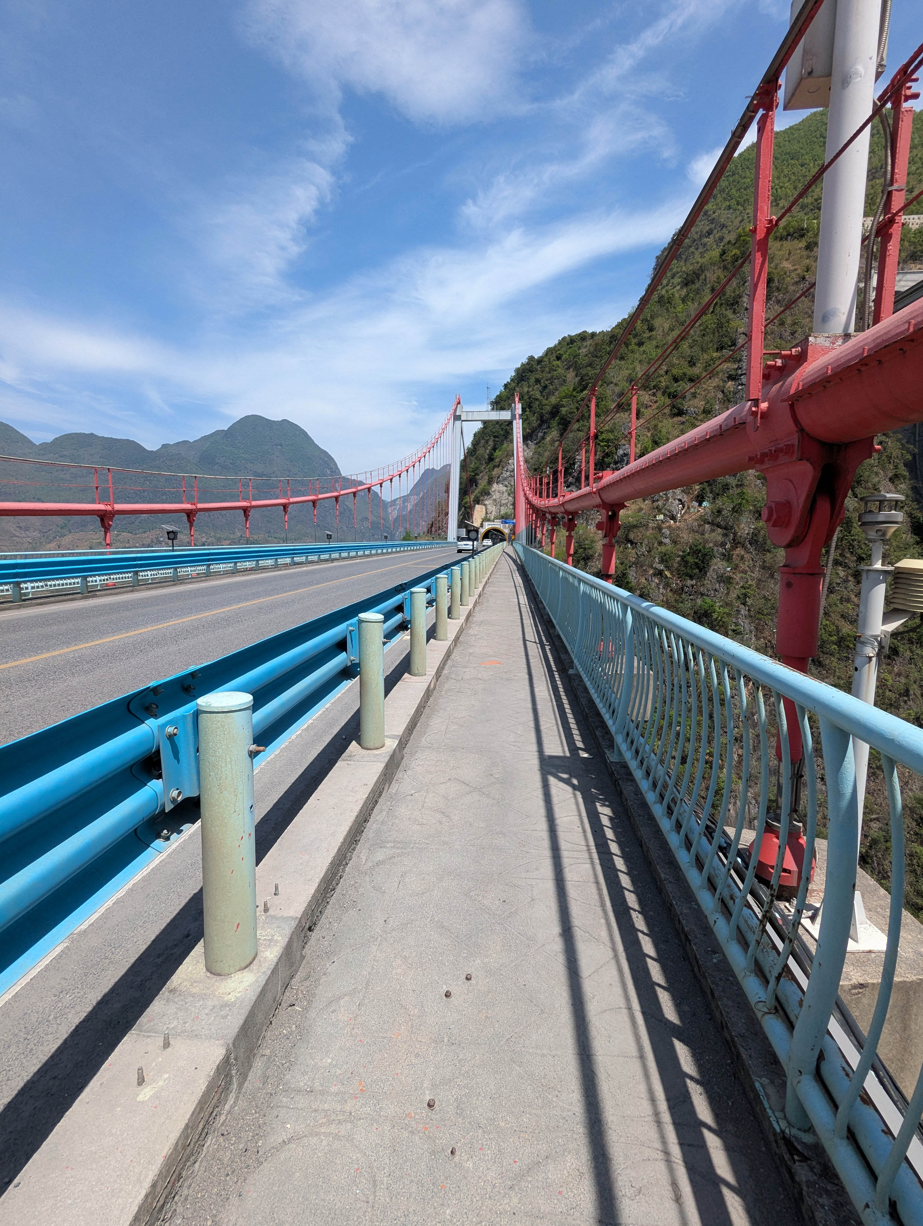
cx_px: 462
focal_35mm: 16
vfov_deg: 94.4
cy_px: 613
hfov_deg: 78.2
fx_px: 567
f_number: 2.2
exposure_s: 1/1587
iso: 51
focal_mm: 2.35
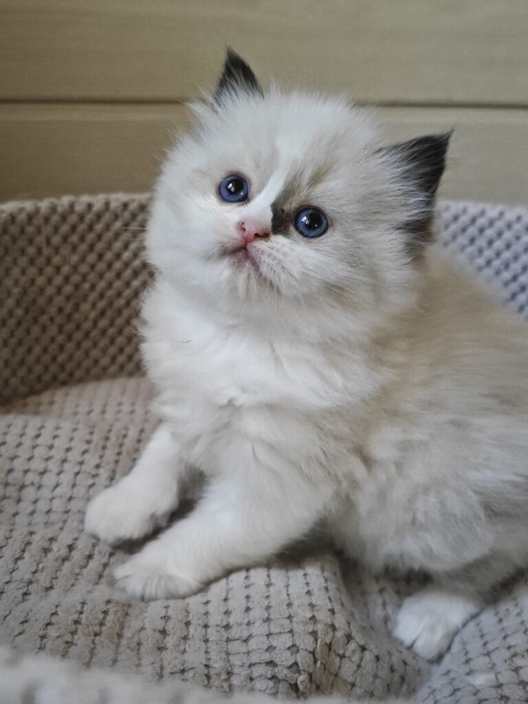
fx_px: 468
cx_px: 264
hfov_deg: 58.9
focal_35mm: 23
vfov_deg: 73.9
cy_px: 352
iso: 2000
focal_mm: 7.79
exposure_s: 1/327
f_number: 1.9
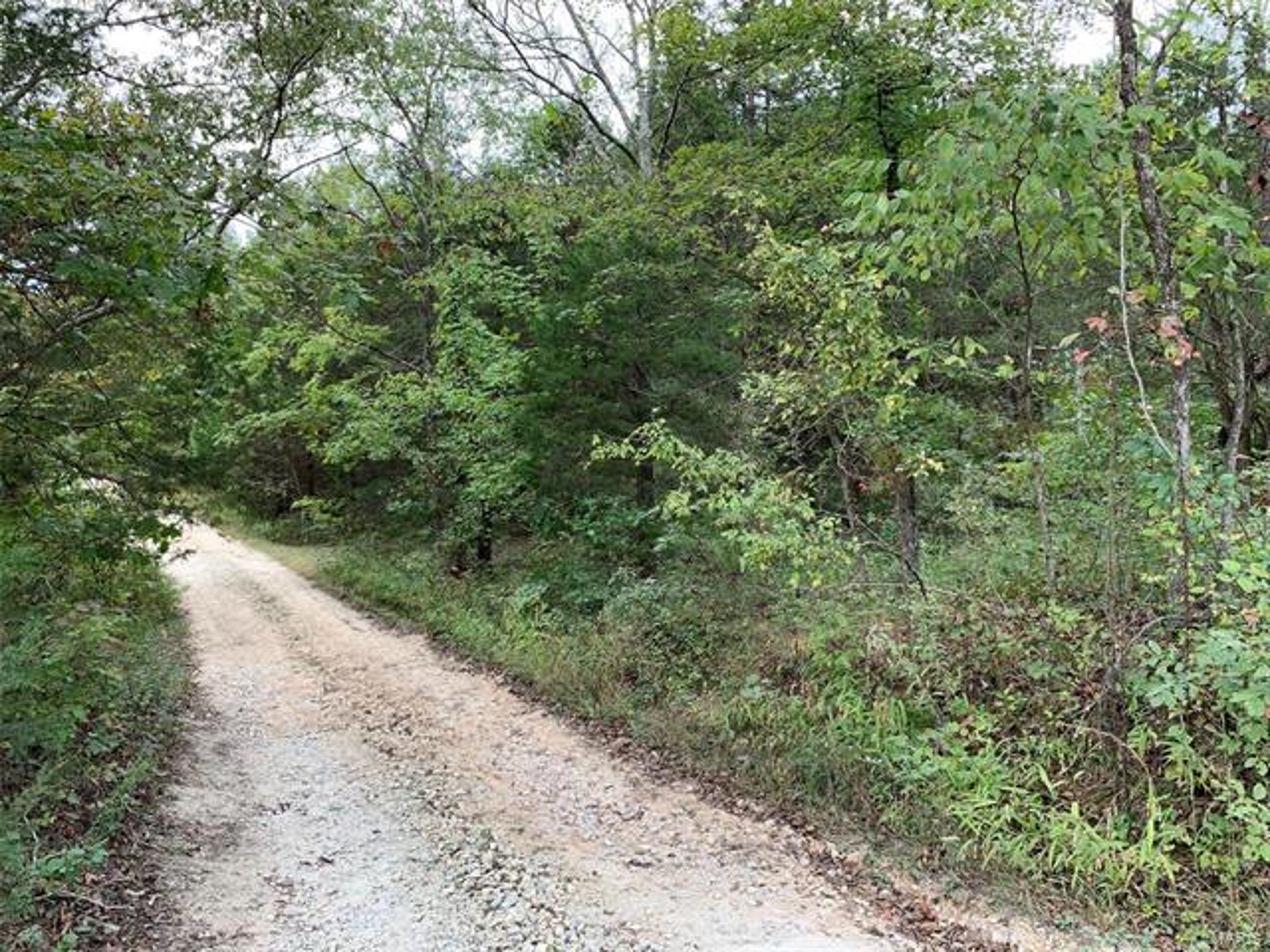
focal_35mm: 26
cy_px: 476
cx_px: 635
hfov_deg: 67.3
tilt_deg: -1.5
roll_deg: +0.5
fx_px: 954
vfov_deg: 53.1
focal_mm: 4.25
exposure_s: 1/142
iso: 25
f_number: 1.8
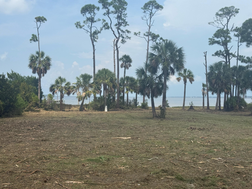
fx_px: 349
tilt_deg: +0.7
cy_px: 94
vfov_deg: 30.3
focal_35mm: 48
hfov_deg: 39.7
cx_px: 126
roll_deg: +0.0
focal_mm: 6.76
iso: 64
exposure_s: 1/6536
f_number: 1.78
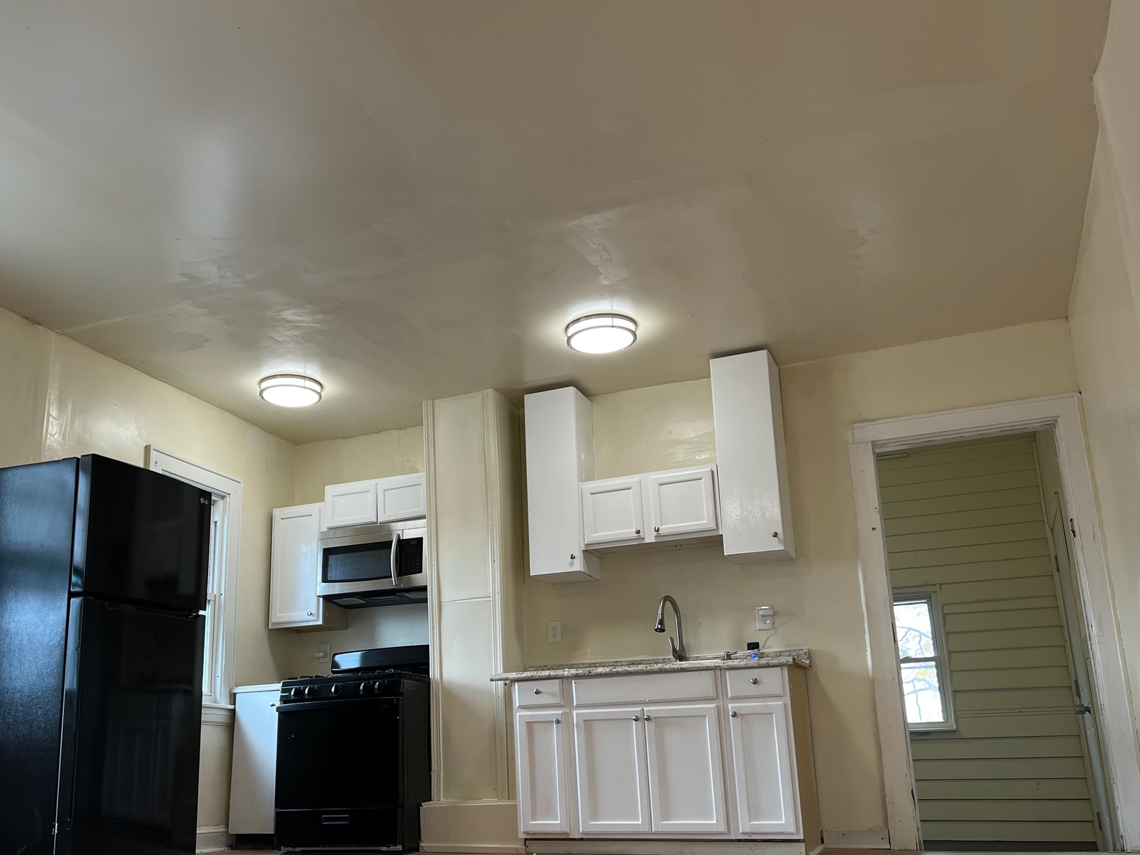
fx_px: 1087
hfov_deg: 55.0
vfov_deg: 42.8
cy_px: 504
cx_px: 467
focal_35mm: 33
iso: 64
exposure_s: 1/120
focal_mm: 5.7
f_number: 1.5
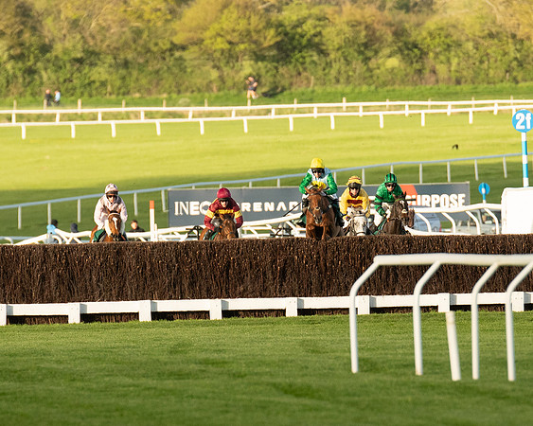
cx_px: 273
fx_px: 11120
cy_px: 206
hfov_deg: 2.7
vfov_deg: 2.2
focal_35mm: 705
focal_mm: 300
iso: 1600
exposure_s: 1/2000
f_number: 4
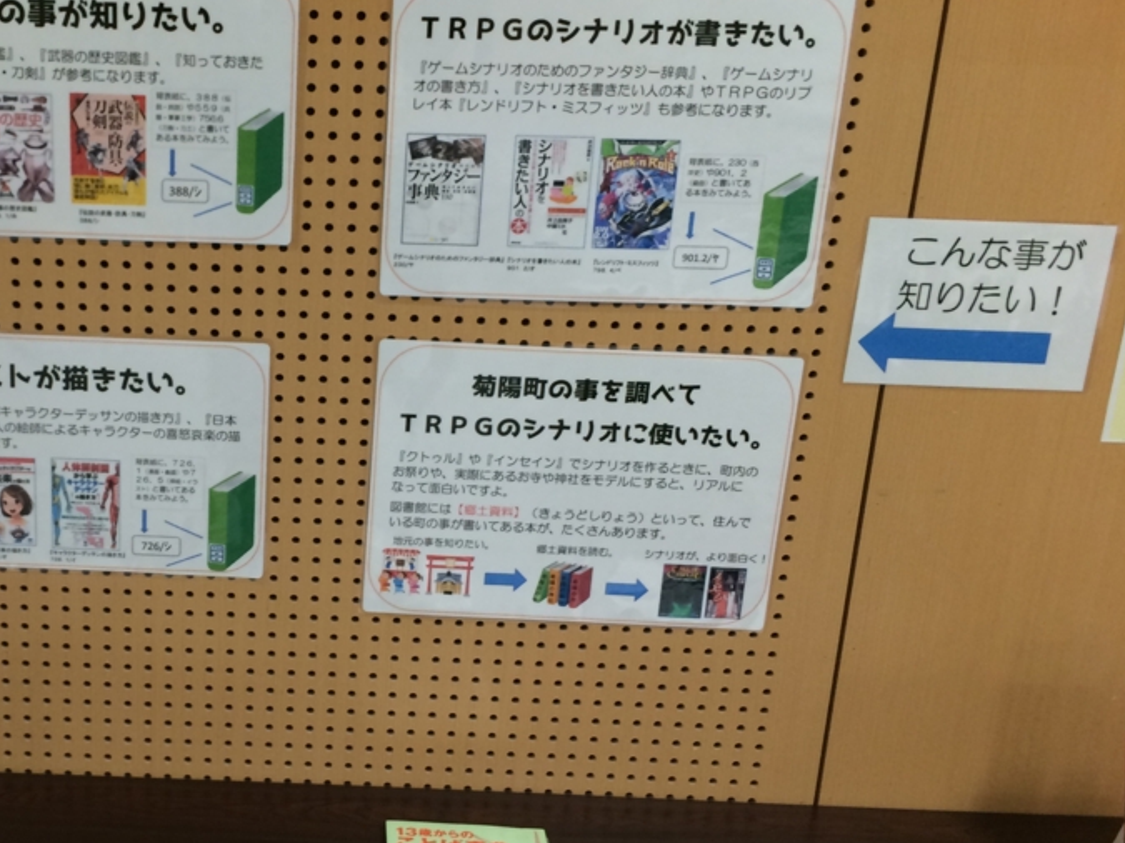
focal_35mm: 44
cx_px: 277
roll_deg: -0.7
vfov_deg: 32.9
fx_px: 1430
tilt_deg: -17.4
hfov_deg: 41.6
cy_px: 445
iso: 80
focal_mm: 4.15
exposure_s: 1/30
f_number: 2.2
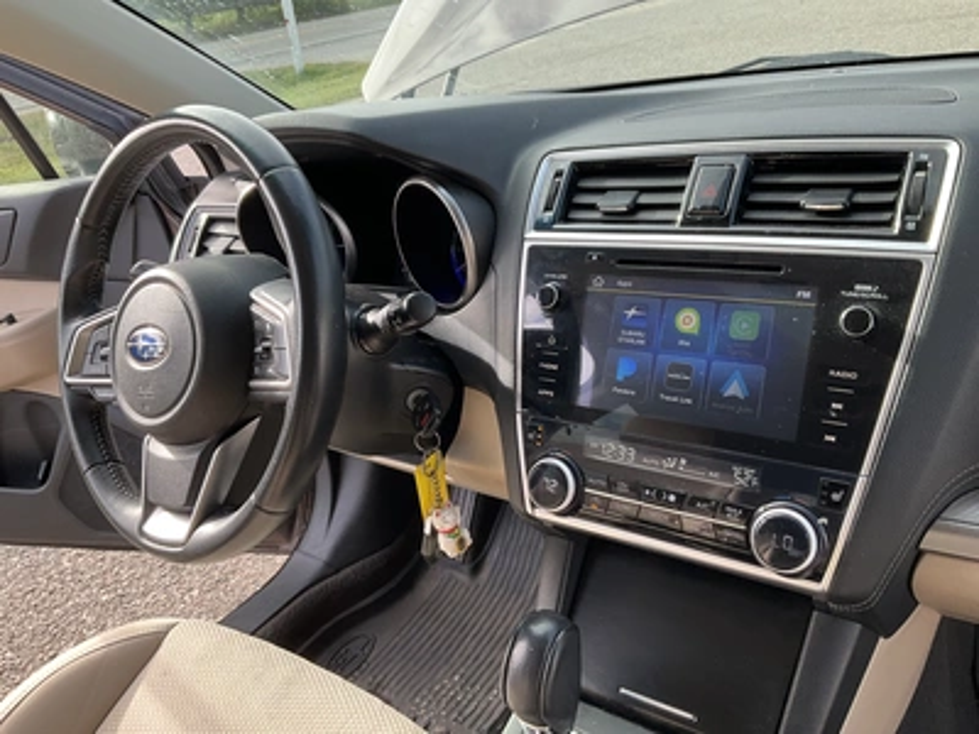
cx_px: 490
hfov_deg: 61.7
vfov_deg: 48.2
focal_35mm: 29
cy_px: 367
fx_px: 820
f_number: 1.8
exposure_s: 1/143
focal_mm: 3
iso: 20
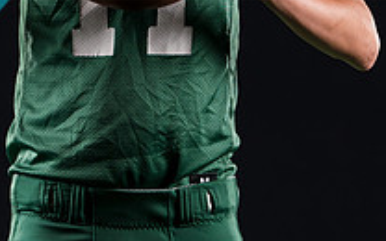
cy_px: -92
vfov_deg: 4.2
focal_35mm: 312
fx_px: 3282
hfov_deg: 6.7
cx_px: 147
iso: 200
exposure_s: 1/160
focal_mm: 110
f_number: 4
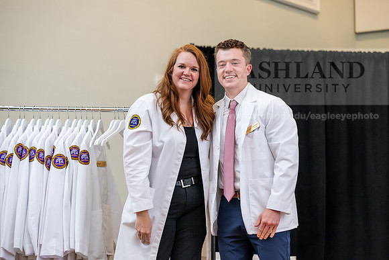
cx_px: 194
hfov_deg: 17.1
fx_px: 1297
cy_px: 130
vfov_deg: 11.4
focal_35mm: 120
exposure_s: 1/200
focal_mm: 120
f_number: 3.5
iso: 1600
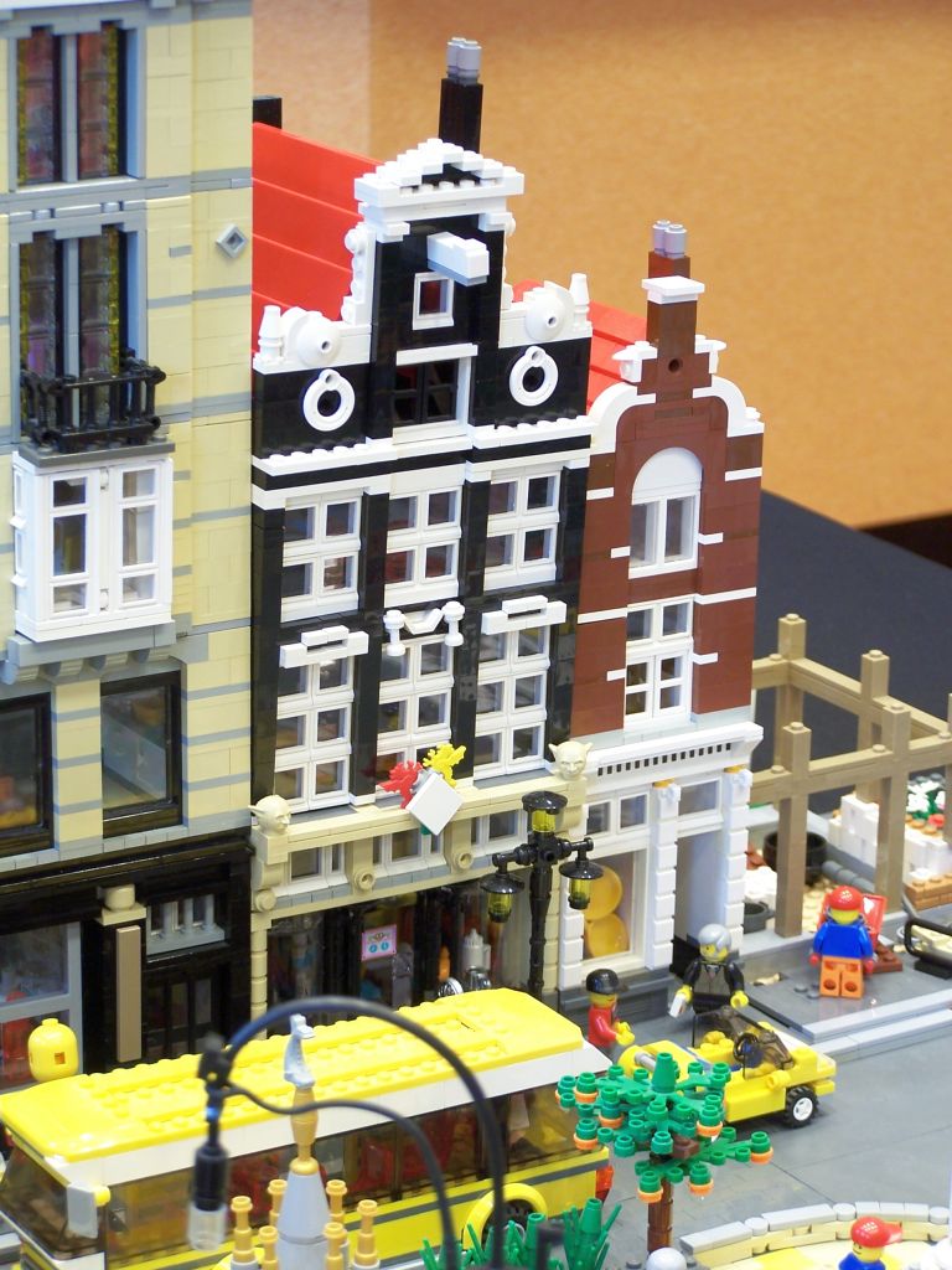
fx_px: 3850
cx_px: 476
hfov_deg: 14.1
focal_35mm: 105
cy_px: 635
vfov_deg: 18.7
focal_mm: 17.5
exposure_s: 1/4
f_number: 3.2
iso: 80
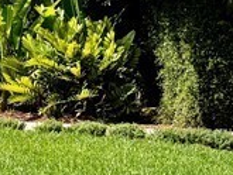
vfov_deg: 10.0
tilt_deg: +0.9
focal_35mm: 149
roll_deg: -0.9
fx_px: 1004
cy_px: 54
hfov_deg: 13.0
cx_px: -30
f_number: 1.78
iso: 80
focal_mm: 6.76
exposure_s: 1/4167
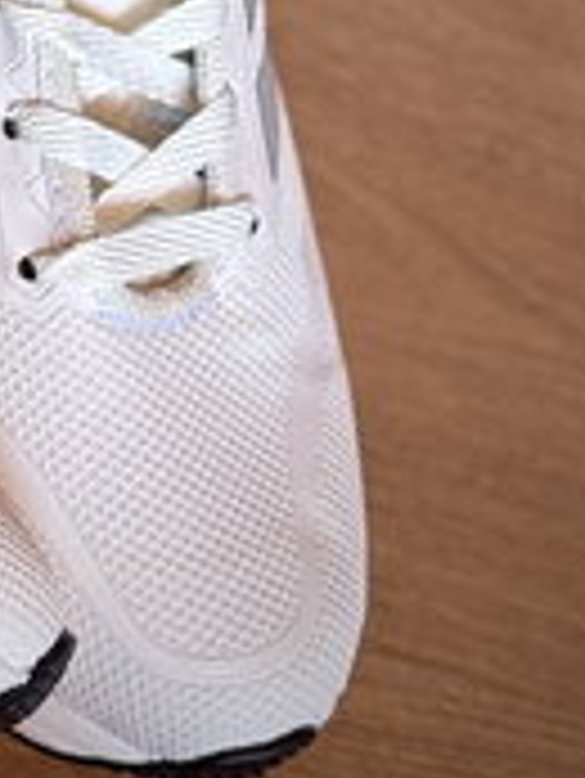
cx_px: -284
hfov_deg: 9.1
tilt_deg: -55.5
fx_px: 3601
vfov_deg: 11.8
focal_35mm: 160
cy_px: -353
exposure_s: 1/72
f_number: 1.6
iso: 50
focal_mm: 5.96
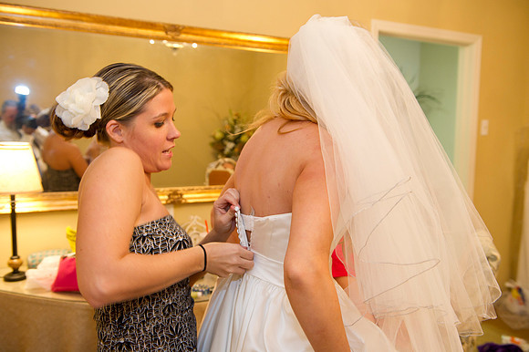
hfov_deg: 58.7
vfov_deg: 41.1
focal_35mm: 32
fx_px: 470
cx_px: 264
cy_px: 176
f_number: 4
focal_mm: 32
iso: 1250
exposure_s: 1/60
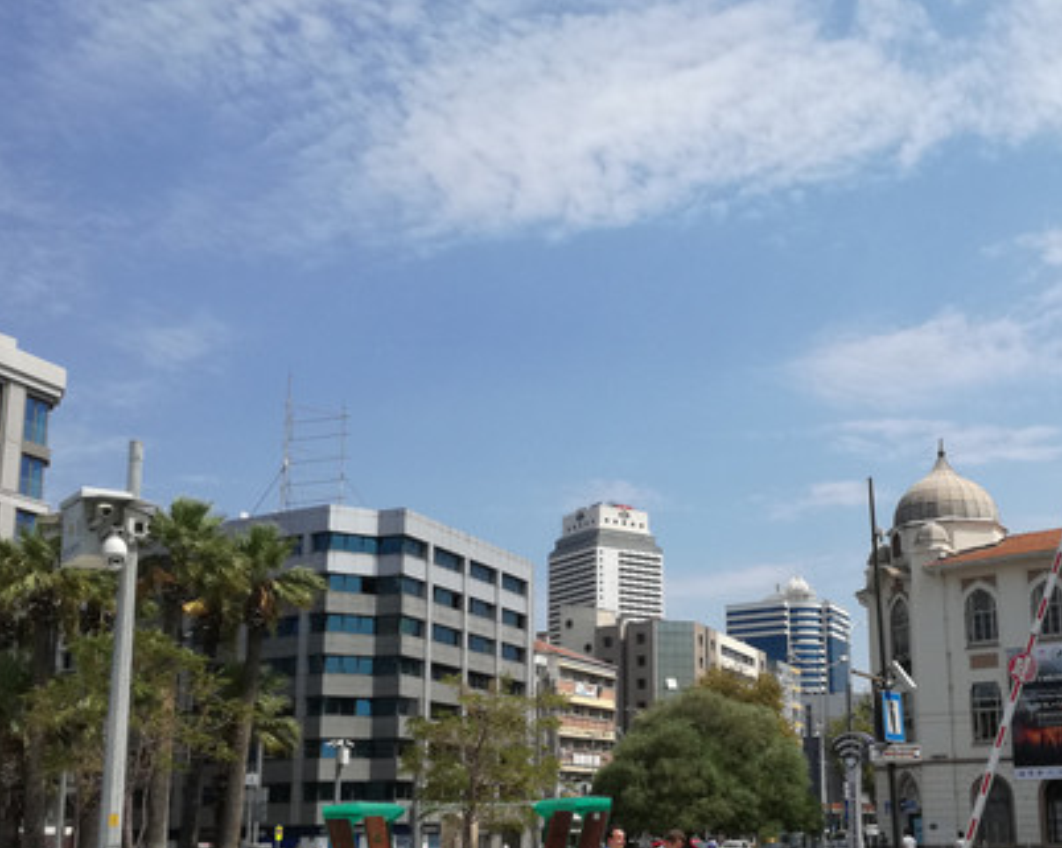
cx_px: 690
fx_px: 1319
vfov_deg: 35.4
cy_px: 547
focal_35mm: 42
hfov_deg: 43.4
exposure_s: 1/1842
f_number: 2
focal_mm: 3.79
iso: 50
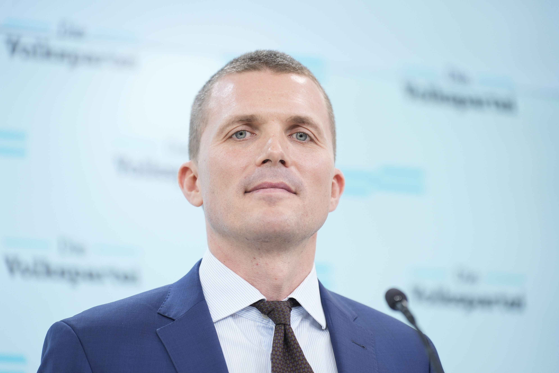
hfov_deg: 13.6
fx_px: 2344
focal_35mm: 151
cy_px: 186
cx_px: 279
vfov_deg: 9.1
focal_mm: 150
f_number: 3.2
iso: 640
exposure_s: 1/400
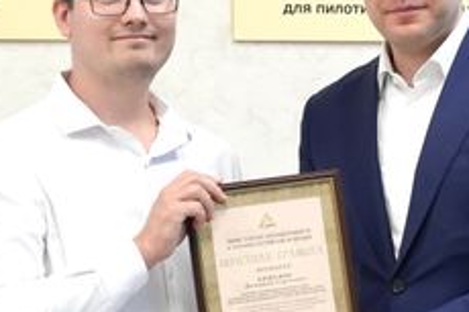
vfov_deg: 8.8
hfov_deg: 13.2
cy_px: 175
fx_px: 2018
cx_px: 372
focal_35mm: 155
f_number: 5.6
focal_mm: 34
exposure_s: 1/160
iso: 3200
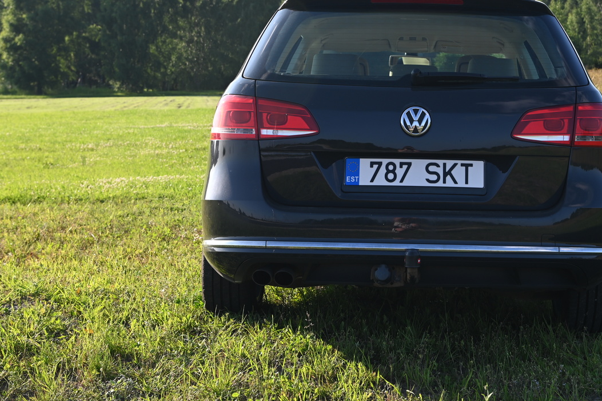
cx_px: 421
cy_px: 131
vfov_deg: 17.9
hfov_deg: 26.4
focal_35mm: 76
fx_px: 1270
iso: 200
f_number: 8
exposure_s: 1/250
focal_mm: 50
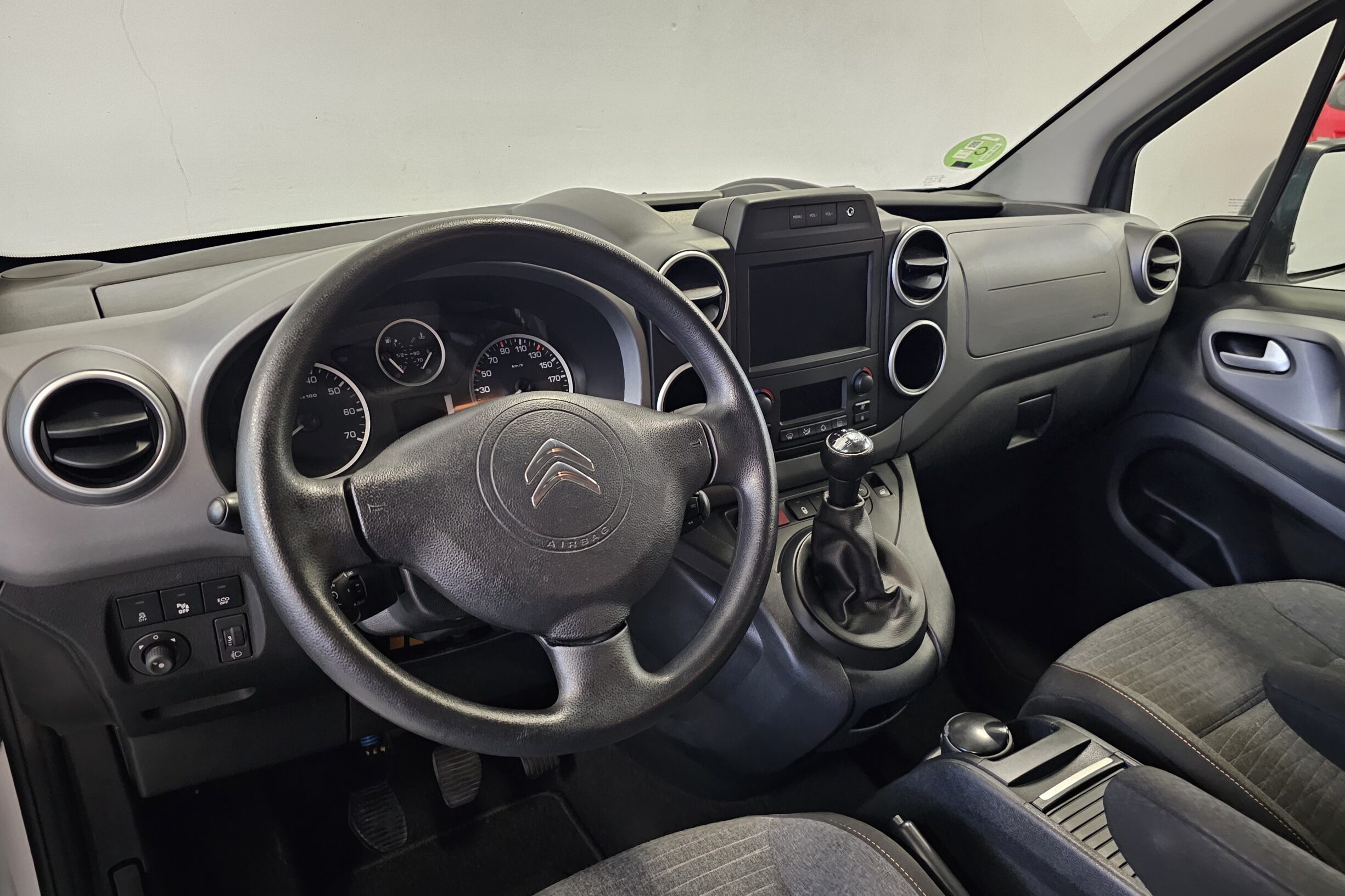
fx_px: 934
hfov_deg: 71.5
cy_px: 495
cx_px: 698
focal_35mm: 25
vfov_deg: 51.2
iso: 1250
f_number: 1.7
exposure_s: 1/20
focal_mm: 6.3
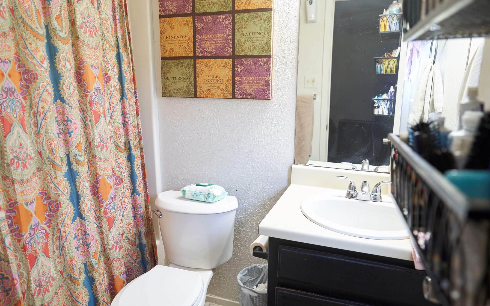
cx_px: 247
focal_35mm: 25
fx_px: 334
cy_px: 154
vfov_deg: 49.3
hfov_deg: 72.5
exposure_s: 1/80
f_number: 2.8
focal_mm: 24
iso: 1000
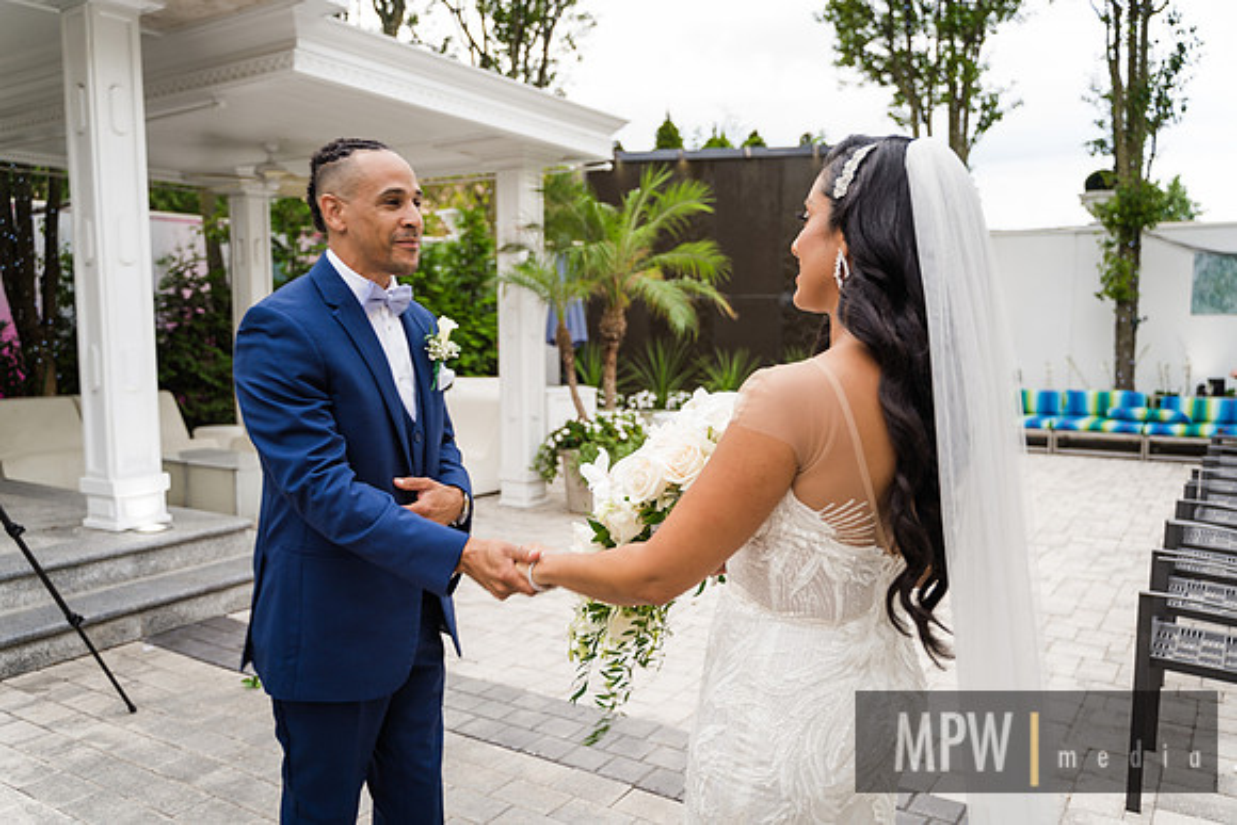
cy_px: 412
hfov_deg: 65.5
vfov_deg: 46.4
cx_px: 618
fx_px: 962
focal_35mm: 28
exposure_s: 1/50
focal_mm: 28
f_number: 2.8
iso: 100
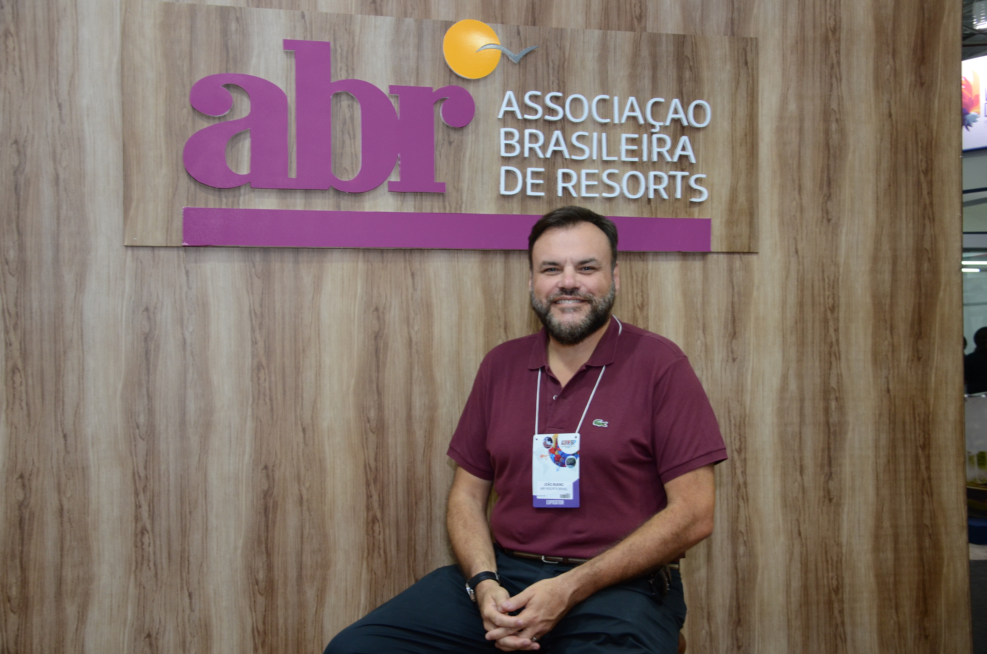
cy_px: 327
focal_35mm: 42
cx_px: 494
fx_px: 1149
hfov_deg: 46.5
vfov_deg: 31.8
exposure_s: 1/100
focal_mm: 28
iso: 640
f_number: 4.5
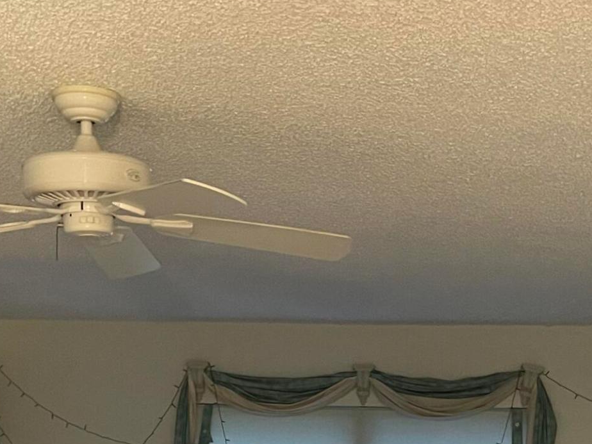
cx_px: 300
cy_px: 683
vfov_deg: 16.5
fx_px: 1385
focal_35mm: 81
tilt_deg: -7.8
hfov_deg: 24.1
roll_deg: -1.6
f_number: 1.6
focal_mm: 5.1
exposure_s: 1/30
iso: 640
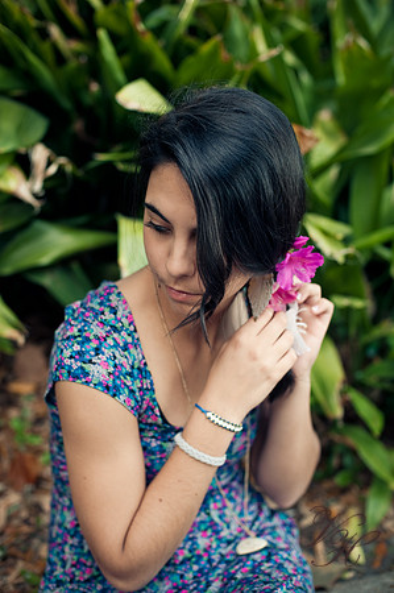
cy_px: 296
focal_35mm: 50
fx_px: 823
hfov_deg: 26.9
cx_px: 197
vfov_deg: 39.6
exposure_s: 1/160
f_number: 2.8
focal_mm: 50
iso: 200
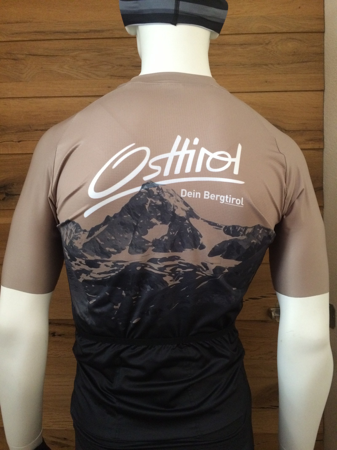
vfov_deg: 61.7
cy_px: 225
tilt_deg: -2.6
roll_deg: +1.0
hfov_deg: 48.2
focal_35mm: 29
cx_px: 168
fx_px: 376
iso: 250
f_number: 2.2
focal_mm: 4.15
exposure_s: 1/25
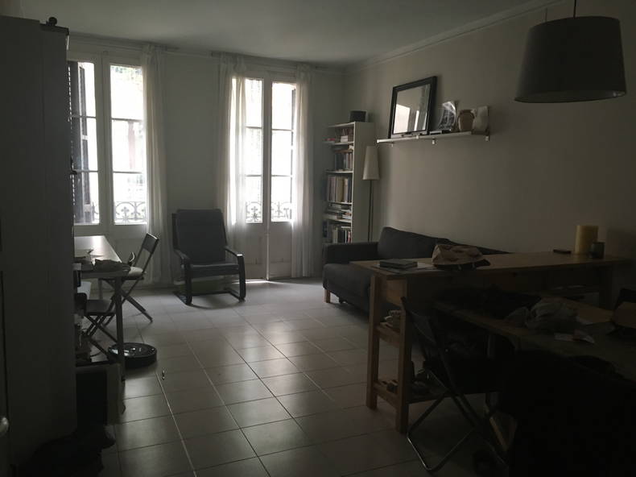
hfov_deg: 61.7
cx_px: 318
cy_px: 238
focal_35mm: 29
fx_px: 533
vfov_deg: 48.2
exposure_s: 1/33
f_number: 2.2
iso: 200
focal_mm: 4.15
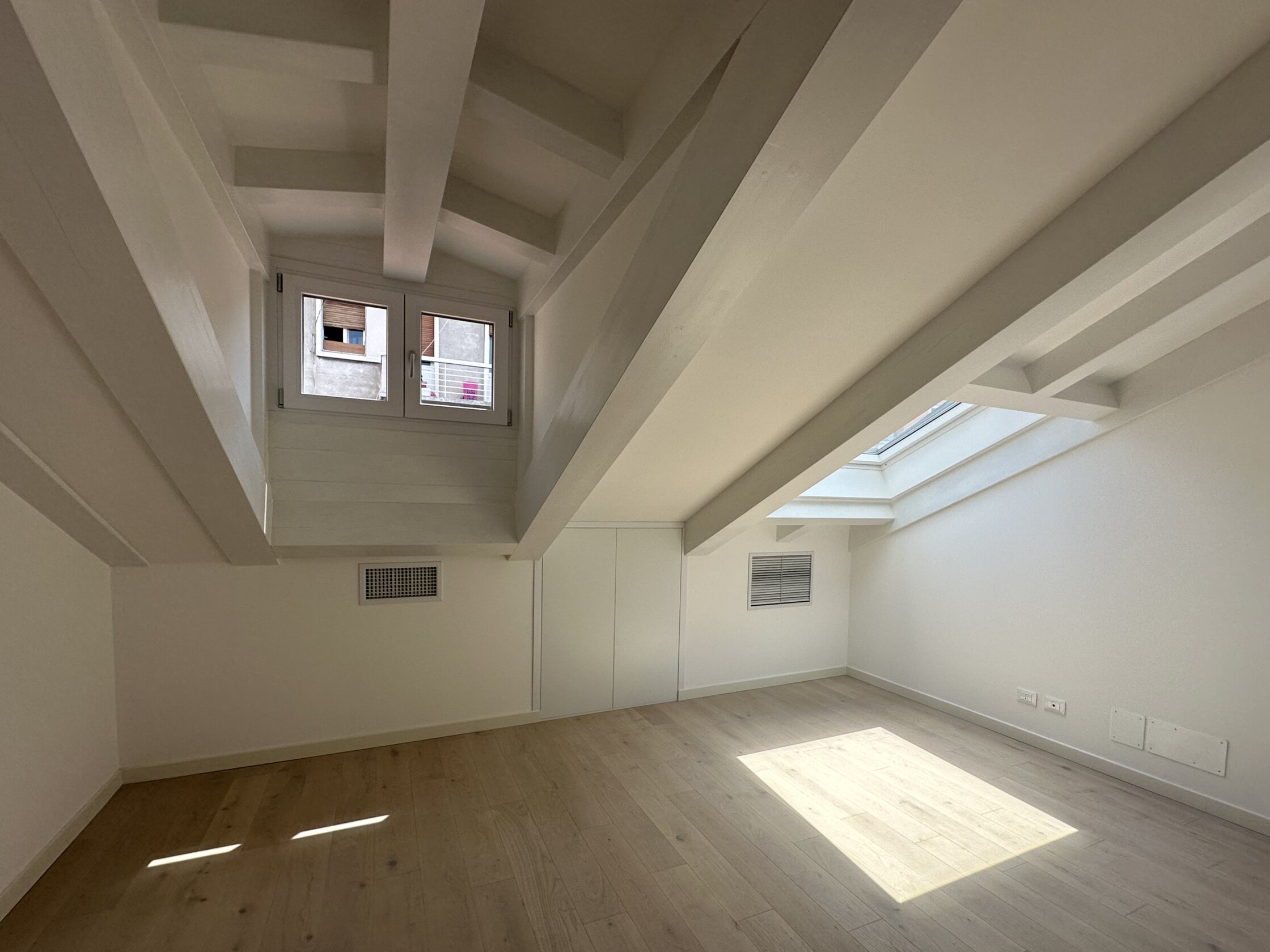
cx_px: 658
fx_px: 587
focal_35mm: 16
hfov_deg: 94.5
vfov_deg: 77.8
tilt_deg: -3.2
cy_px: 532
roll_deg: -1.7
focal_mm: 2.22
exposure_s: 1/418
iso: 40
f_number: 2.2
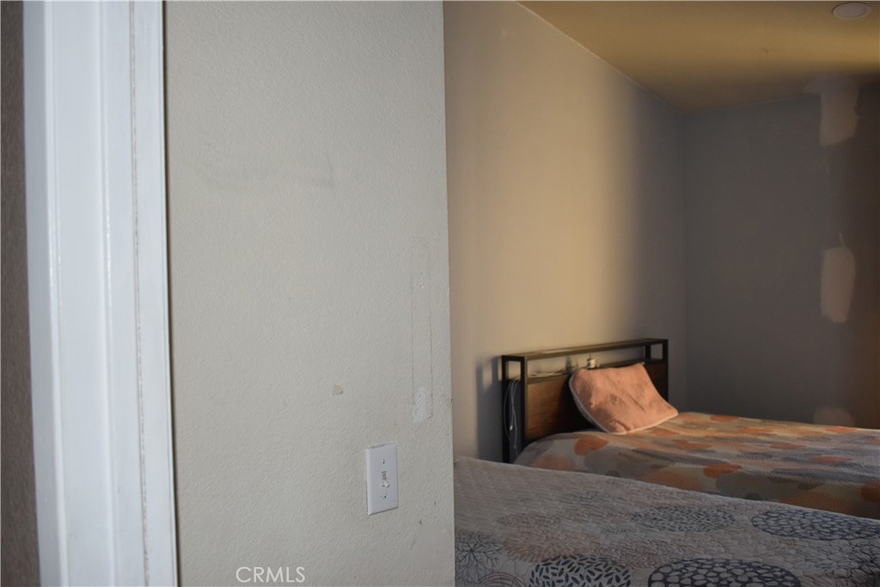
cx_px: 440
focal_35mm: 36
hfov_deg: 53.1
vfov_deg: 36.9
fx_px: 880
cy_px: 294
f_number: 3.8
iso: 1000
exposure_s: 1/125
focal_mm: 24
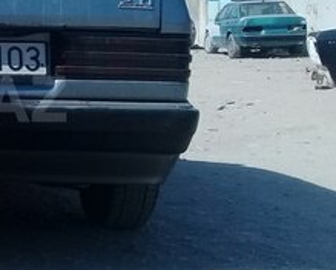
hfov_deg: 19.5
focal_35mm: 91
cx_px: -91
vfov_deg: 16.9
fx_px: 907
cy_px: 99
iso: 64
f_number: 2.2
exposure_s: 1/1876
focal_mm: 3.3
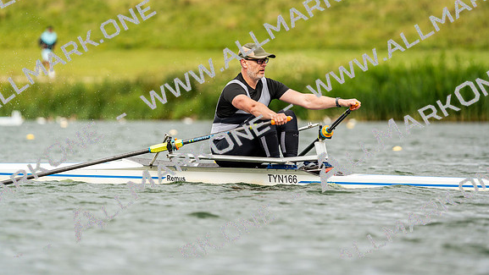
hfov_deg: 4.7
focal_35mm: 456
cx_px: 245
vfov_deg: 2.7
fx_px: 5915
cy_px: 112
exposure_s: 1/2000
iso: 500
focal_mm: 433
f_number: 6.3
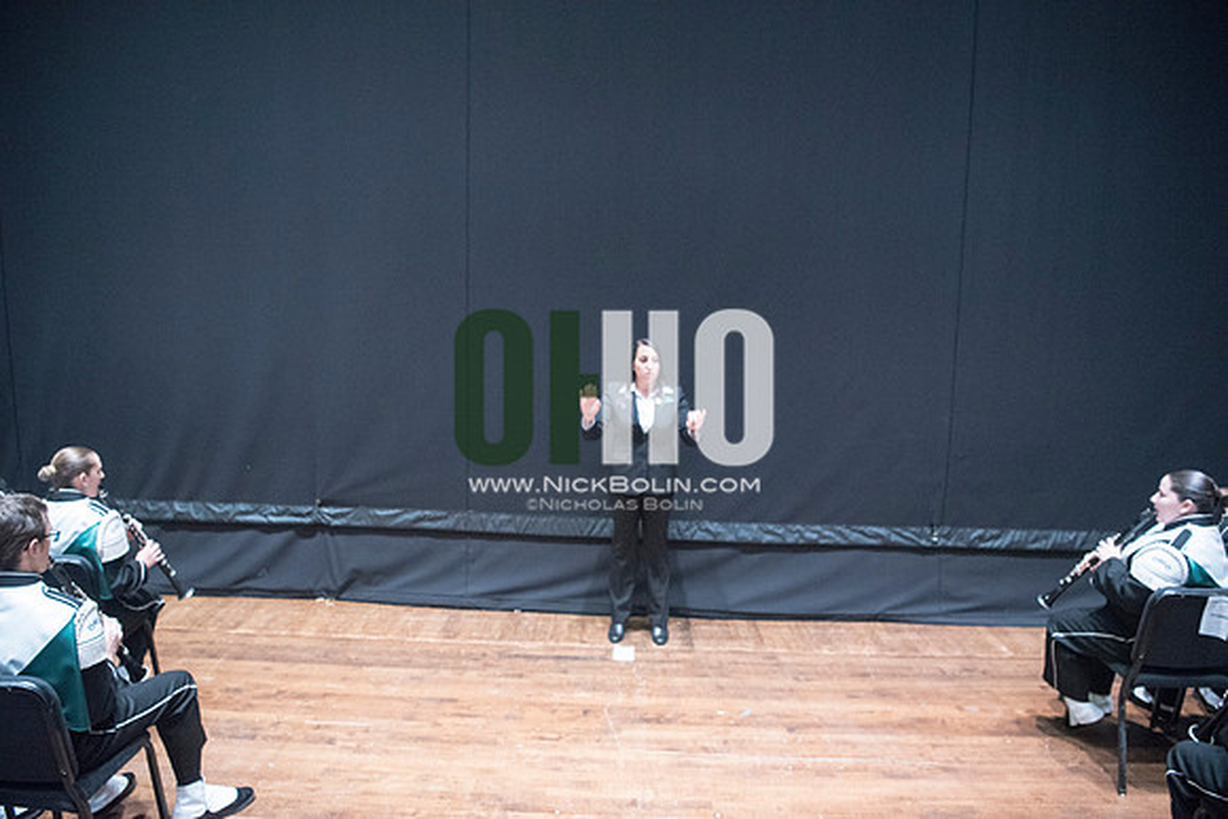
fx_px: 819
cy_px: 410
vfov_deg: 53.2
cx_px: 614
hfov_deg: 73.7
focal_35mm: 24
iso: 4000
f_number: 2.8
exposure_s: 1/160
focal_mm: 24
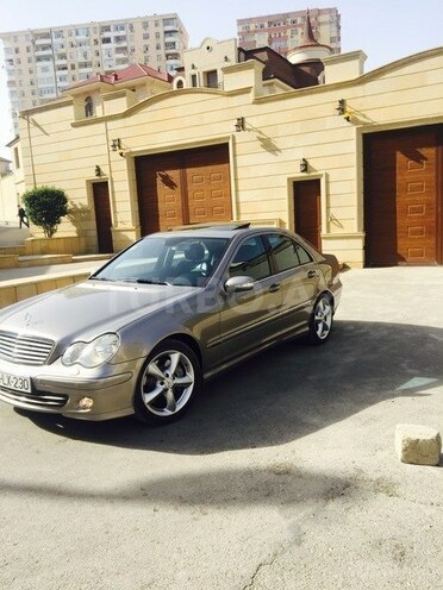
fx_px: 495
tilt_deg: -7.4
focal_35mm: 29
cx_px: 222
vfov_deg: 61.7
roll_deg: +3.2
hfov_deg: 48.2
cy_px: 295
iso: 32
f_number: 2.2
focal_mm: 4.15
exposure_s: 1/1163
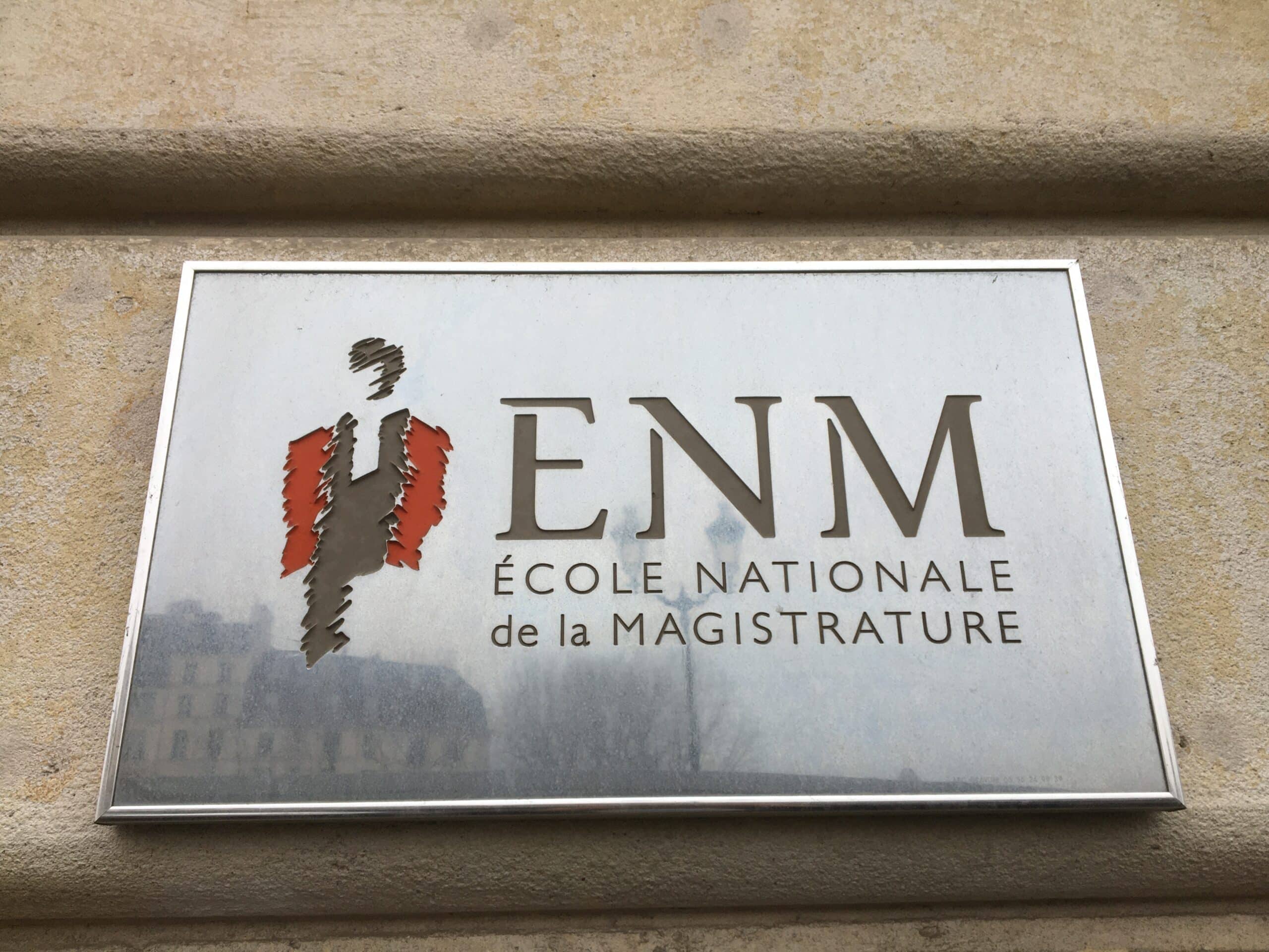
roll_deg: +1.2
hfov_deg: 61.7
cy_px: 476
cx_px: 634
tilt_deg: +20.8
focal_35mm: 29
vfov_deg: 48.2
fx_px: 1063
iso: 32
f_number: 2.2
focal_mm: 4.15
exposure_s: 1/100
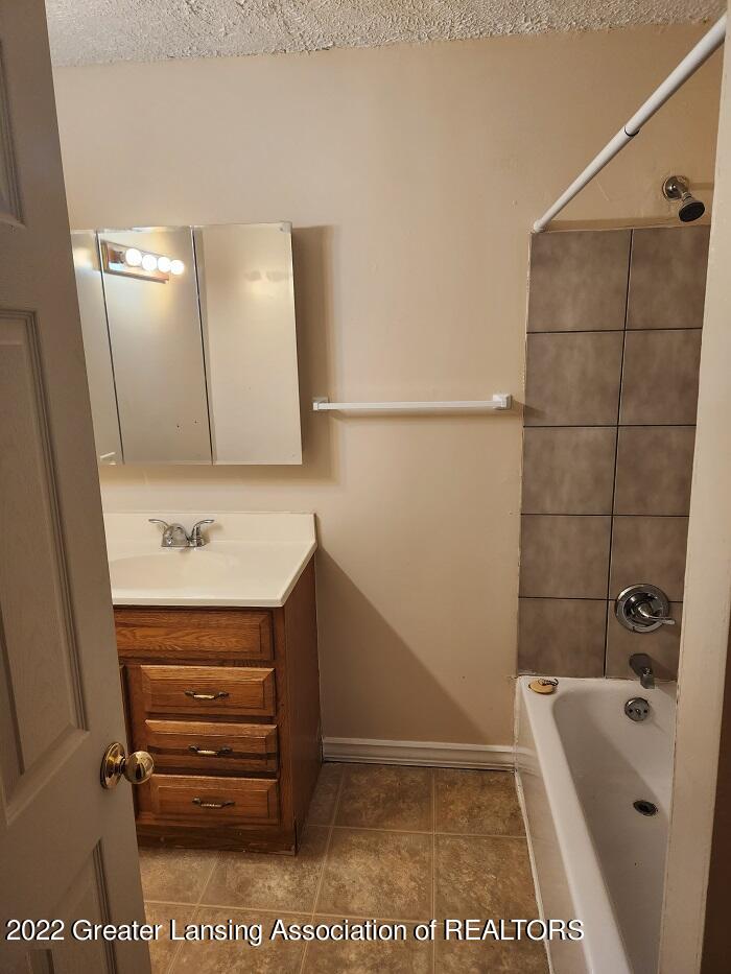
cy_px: 487
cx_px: 366
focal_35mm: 23
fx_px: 647
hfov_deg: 58.9
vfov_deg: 73.9
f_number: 1.8
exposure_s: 1/180
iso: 160
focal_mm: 5.4
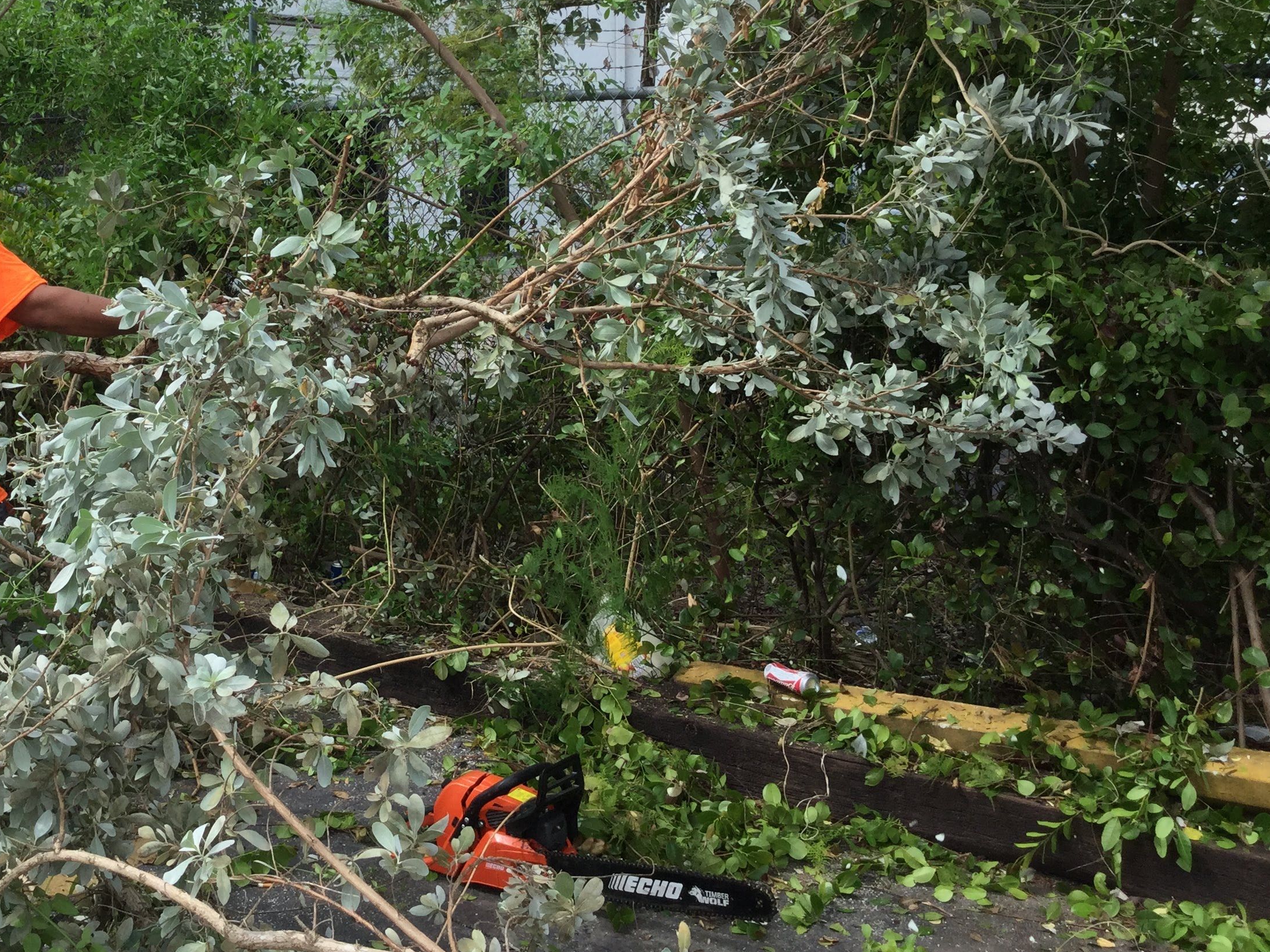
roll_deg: -1.5
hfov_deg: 40.2
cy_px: 282
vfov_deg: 31.2
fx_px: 1688
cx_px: 334
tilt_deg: -6.1
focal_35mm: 46
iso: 25
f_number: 2.4
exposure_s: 1/652
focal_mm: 3.3
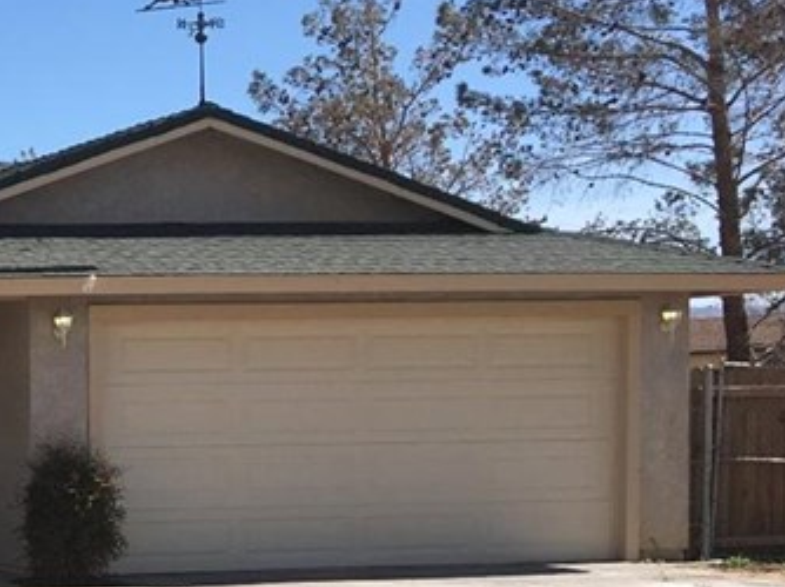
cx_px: -397
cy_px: 520
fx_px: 2017
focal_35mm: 89
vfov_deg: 16.4
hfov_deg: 19.2
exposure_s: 1/1603
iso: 25
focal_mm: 4.15
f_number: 2.2
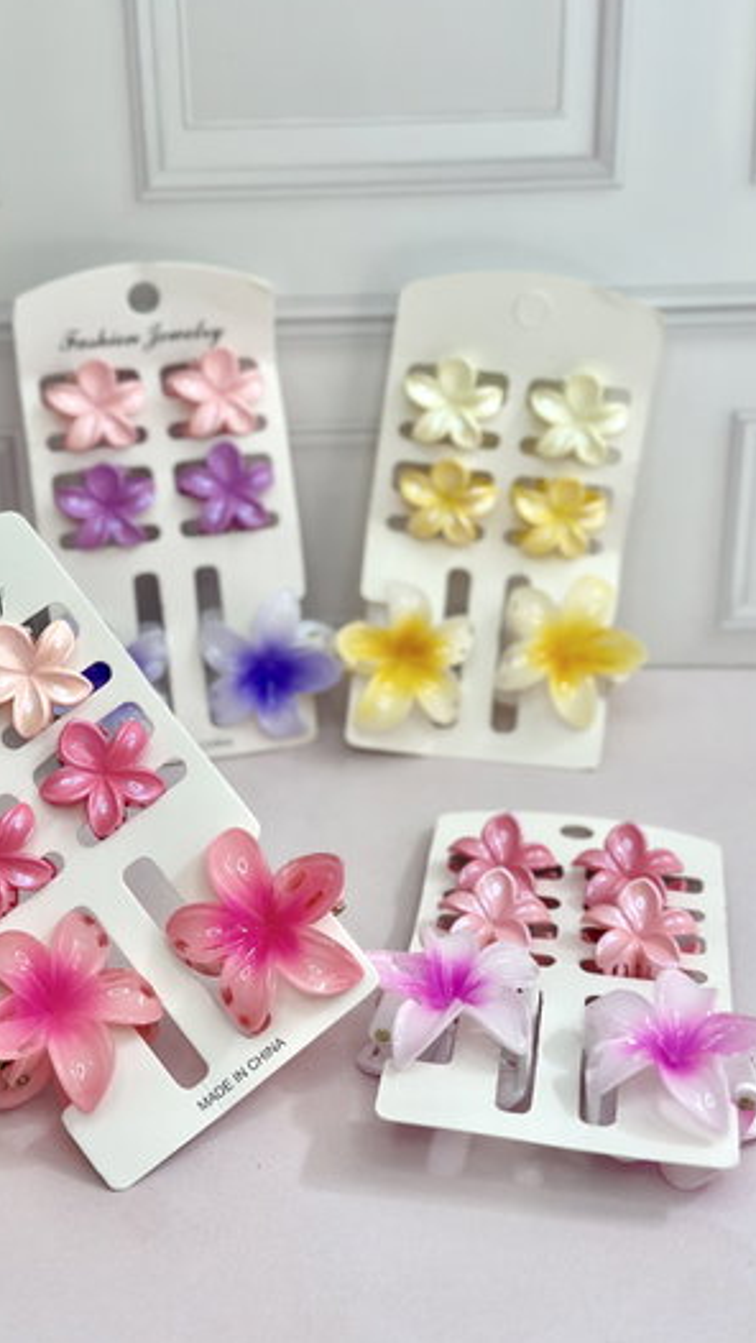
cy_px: 668
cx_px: 278
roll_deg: +1.4
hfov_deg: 22.6
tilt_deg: -28.9
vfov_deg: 39.2
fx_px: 1888
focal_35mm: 53
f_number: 1.78
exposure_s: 1/456
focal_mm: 6.86
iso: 125
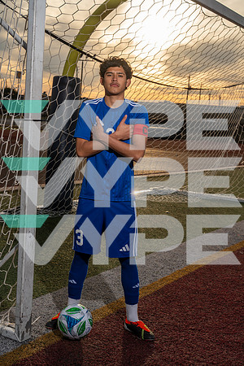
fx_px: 549
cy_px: 183
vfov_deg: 36.9
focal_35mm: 54
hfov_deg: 25.1
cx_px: 122
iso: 100
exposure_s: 1/250
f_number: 8
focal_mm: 54
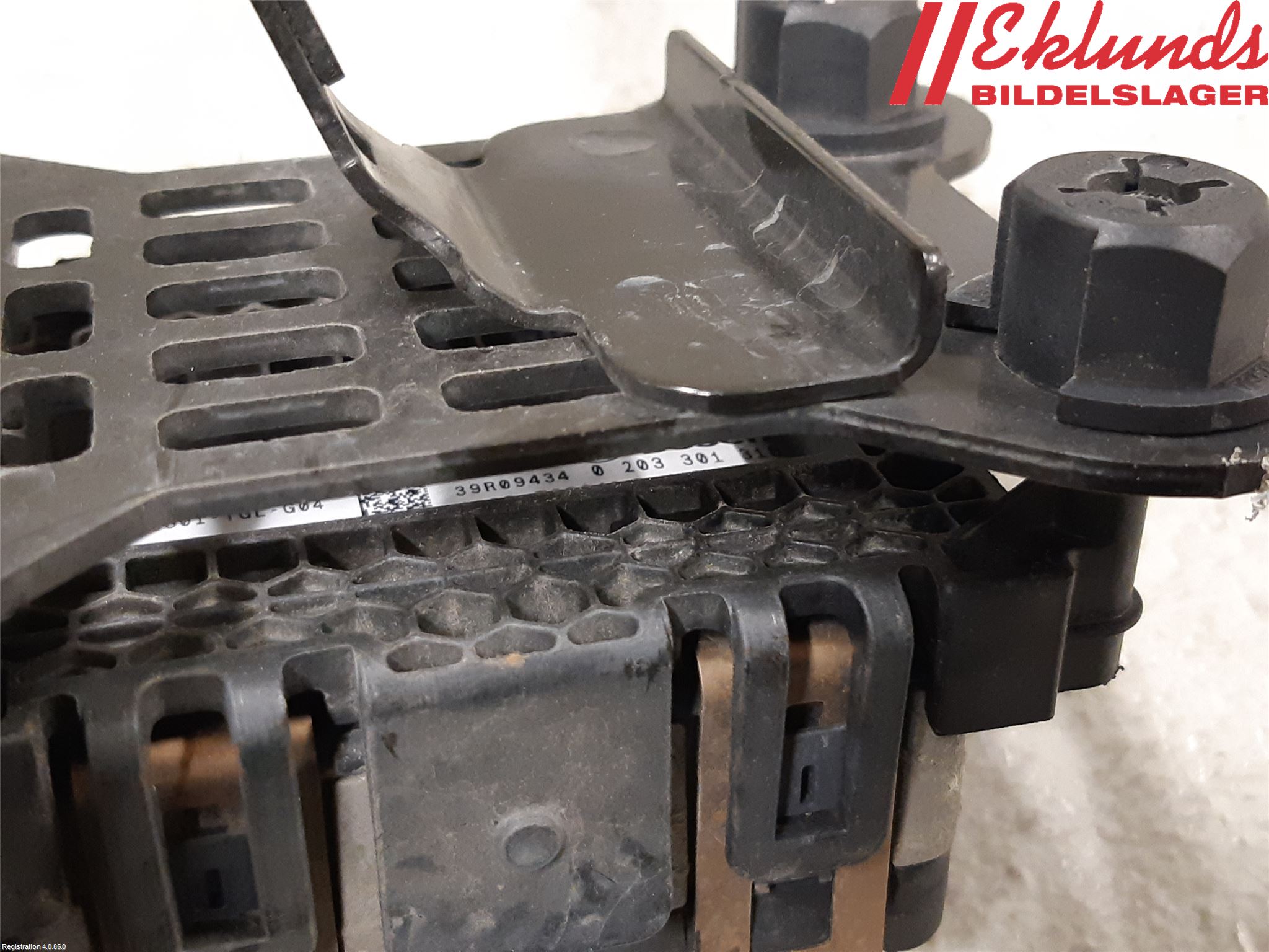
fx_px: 953
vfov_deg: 53.1
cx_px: 634
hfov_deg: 67.3
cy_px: 476
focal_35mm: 26
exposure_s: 1/33
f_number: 1.7
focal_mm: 3.93
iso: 250
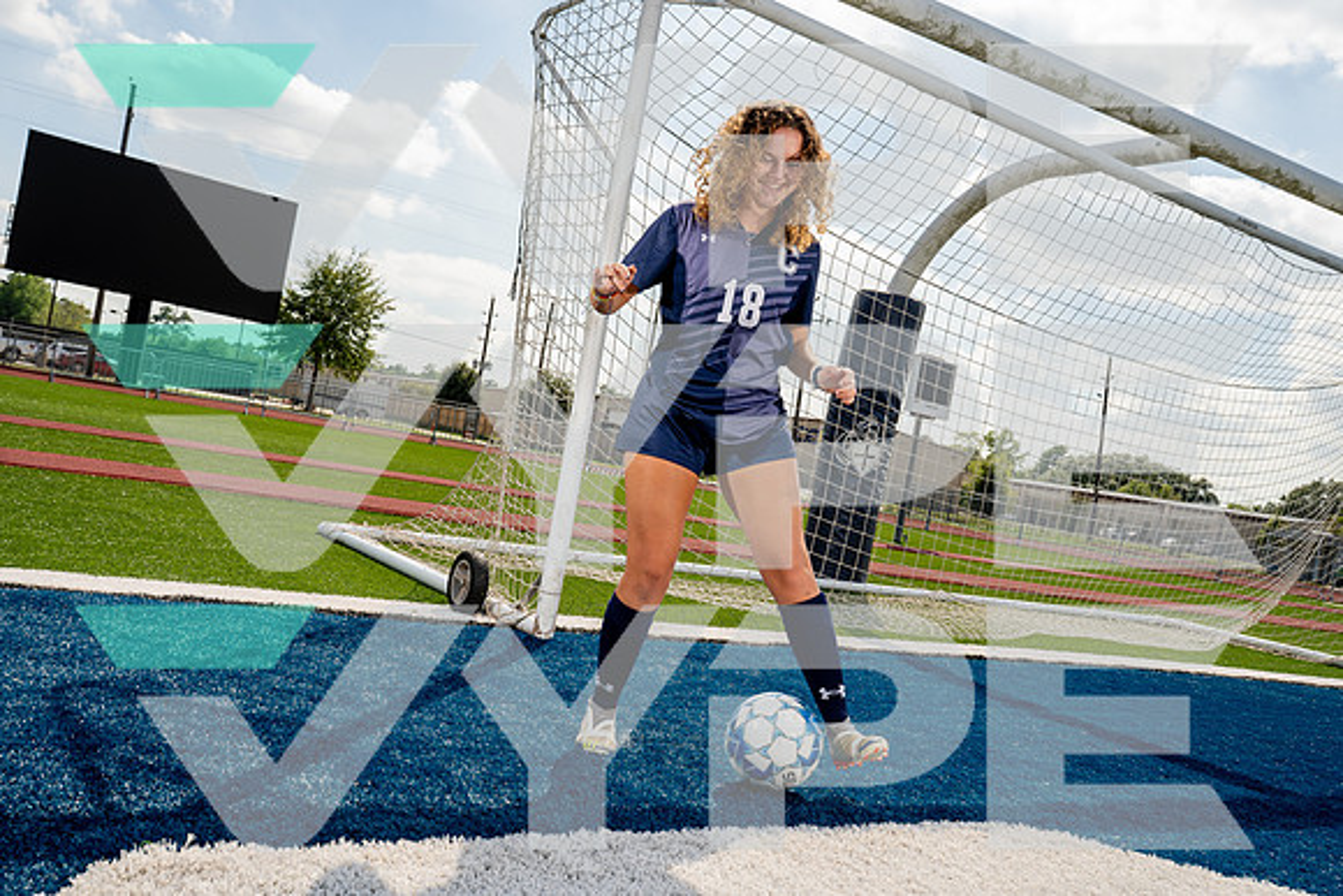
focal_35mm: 34
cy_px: 448
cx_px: 672
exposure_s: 1/250
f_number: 8
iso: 100
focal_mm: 34
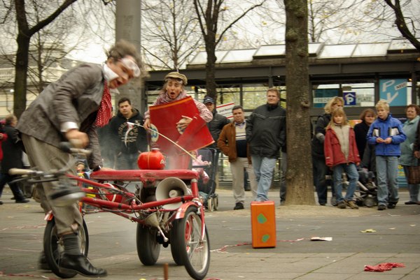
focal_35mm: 75
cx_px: 210
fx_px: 876
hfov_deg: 27.0
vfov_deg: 18.2
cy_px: 140
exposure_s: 1/45
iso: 400
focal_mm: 50
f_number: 4
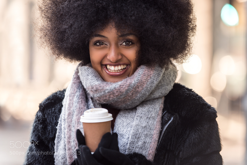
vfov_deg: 8.9
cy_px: 82
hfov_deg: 13.2
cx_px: 124
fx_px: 1064
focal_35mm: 155
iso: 200
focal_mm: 155
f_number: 3.5
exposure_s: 1/200
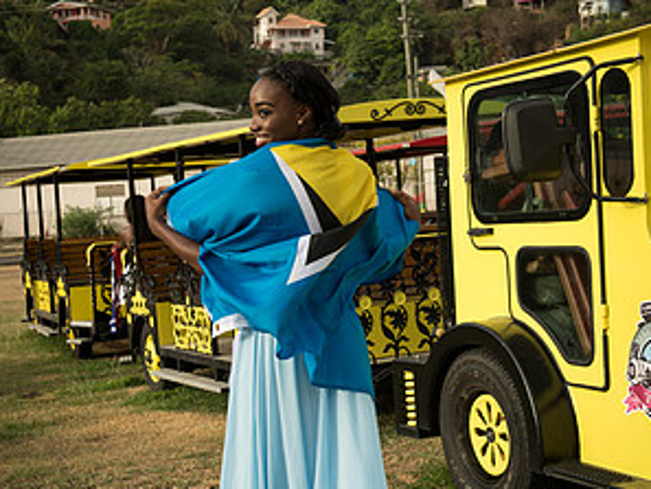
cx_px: 324
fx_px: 1317
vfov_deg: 21.0
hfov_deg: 27.8
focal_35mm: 70
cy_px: 263
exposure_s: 1/160
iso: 80
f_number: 6.3
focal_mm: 48
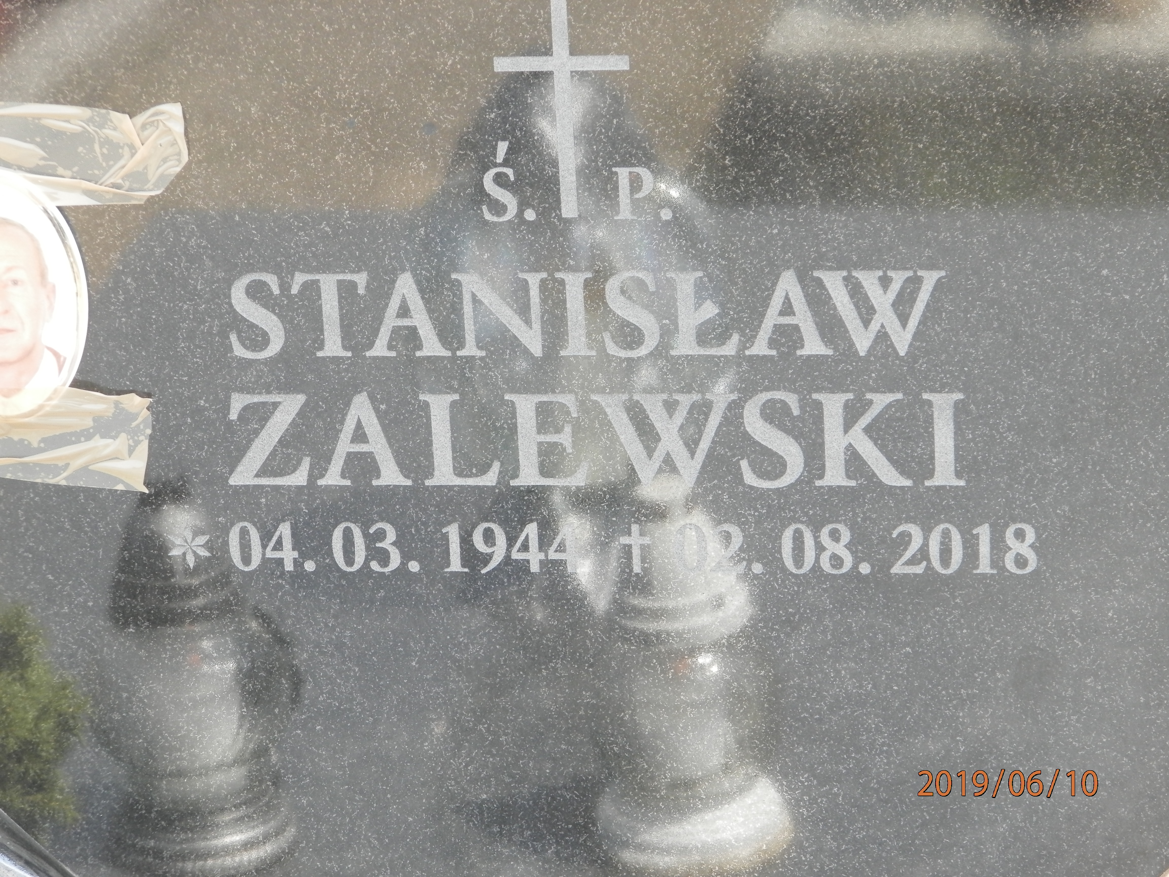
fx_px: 4458
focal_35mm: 132
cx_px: 584
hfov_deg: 14.9
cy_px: 438
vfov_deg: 11.2
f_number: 4.7
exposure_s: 1/100
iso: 200
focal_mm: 23.6
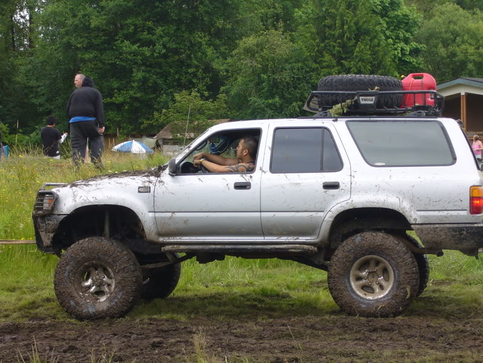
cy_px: 182
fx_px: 1465
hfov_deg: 18.7
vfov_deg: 14.1
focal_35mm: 105
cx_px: 242
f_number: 5
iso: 80
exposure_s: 1/100
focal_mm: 17.4
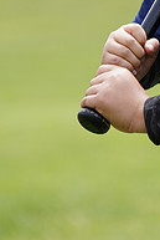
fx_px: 3999
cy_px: -66
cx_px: 239
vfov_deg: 3.4
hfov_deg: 2.3
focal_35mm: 601
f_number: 5.6
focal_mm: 200
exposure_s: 1/250
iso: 100
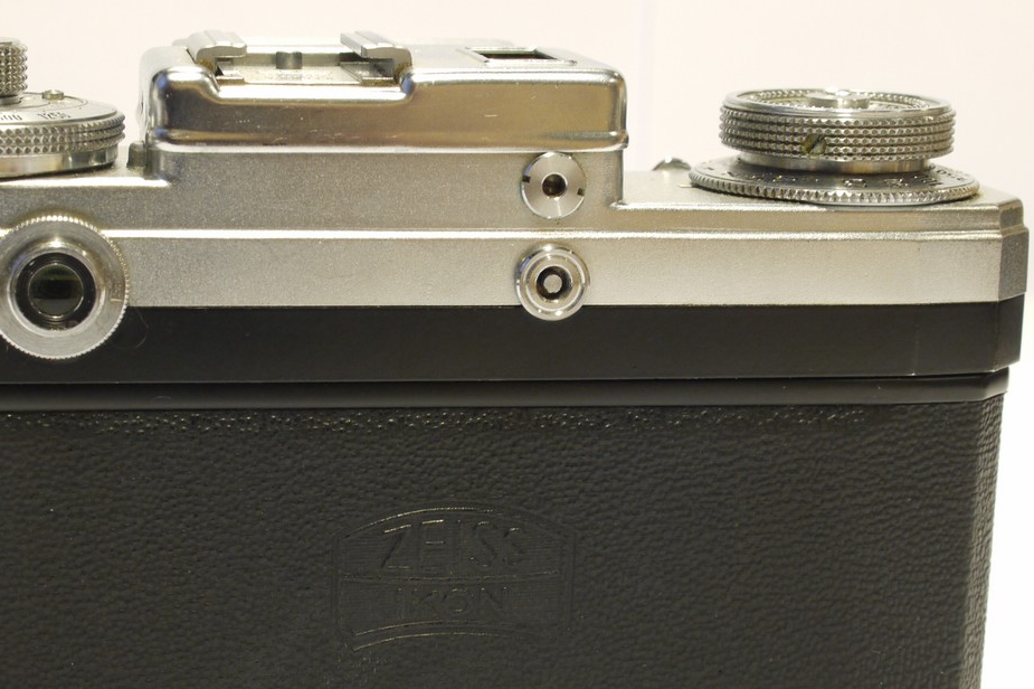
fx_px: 2326
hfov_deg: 25.0
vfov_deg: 16.8
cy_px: 379
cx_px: 440
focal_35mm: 81
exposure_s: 1/6
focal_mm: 30
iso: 400
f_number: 8
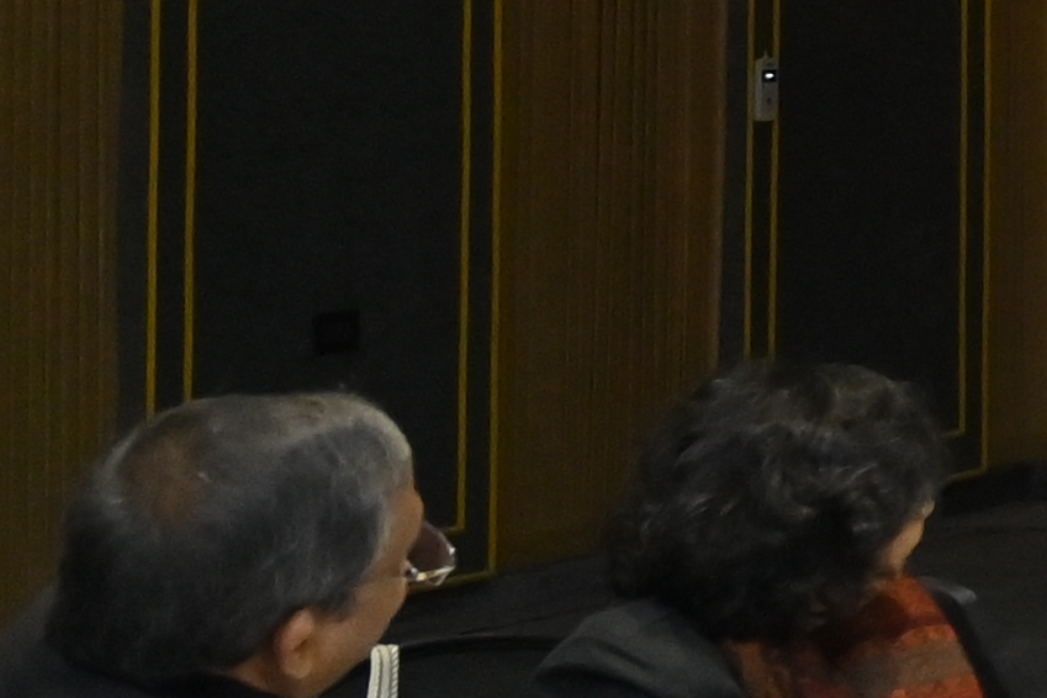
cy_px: -339
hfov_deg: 8.4
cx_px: 3664
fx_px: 5280
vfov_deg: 7.4
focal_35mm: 182
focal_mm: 25.5
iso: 2000
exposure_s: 1/125
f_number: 4
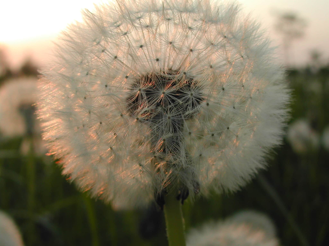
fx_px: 494
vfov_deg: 28.0
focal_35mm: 52
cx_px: 164
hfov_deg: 36.8
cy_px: 123
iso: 100
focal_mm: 11.1
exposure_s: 1/105
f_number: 8.8
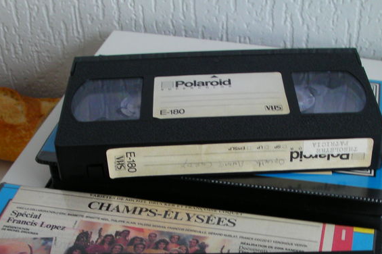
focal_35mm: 70
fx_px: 742
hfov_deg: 28.9
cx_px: 204
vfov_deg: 19.2
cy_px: 215
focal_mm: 6.3
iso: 82
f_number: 3.5
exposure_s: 1/30
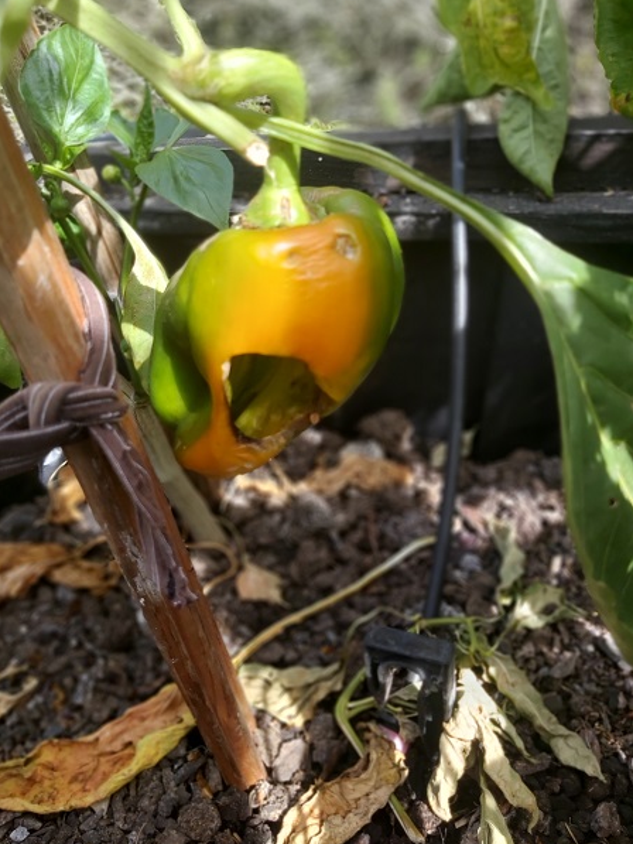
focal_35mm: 29
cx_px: 305
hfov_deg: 48.2
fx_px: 707
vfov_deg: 61.6
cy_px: 426
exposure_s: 1/327
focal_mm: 3.92
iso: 64
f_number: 1.7
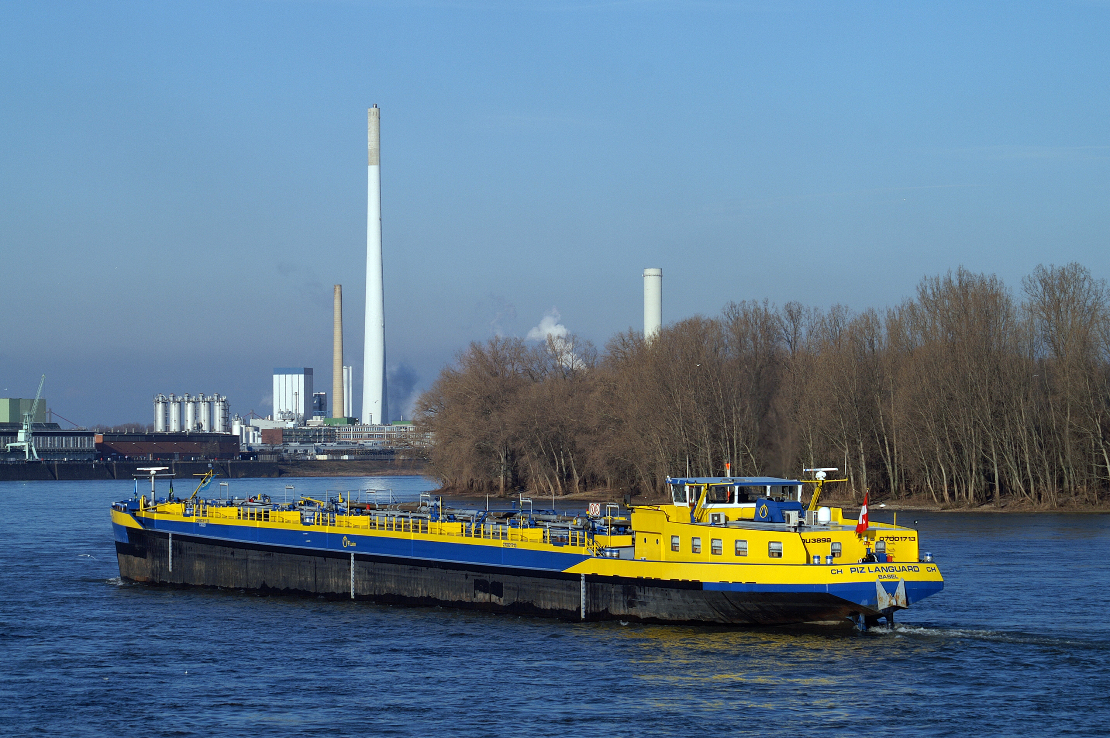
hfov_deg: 15.2
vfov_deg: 10.1
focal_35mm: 135
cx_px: 555
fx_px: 4159
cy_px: 369
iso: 100
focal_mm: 90
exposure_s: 1/300
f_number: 10
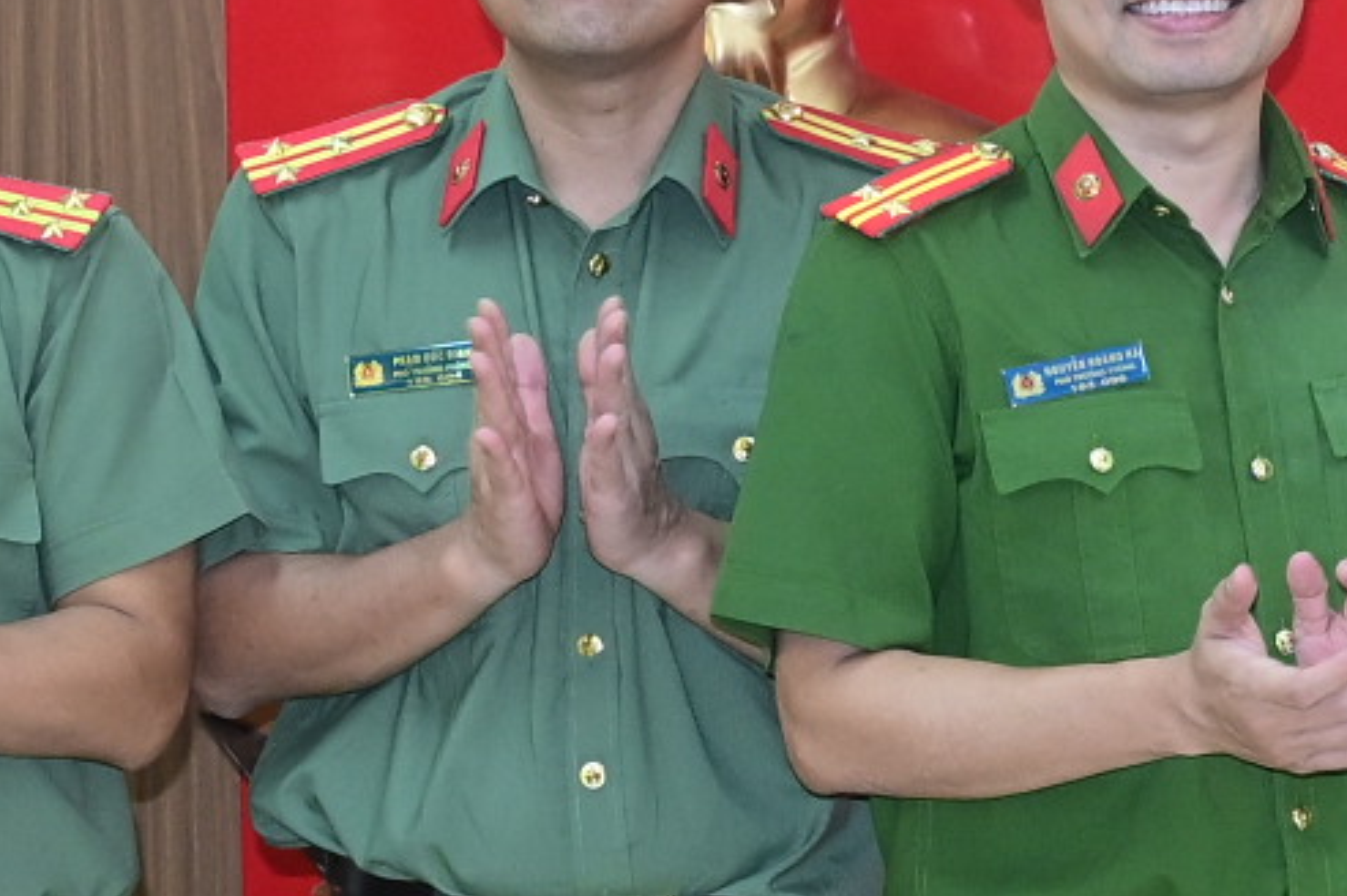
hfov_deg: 11.0
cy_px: 306
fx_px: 6655
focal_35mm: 178
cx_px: 2156
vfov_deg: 7.7
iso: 1000
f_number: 4
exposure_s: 1/160
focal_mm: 29
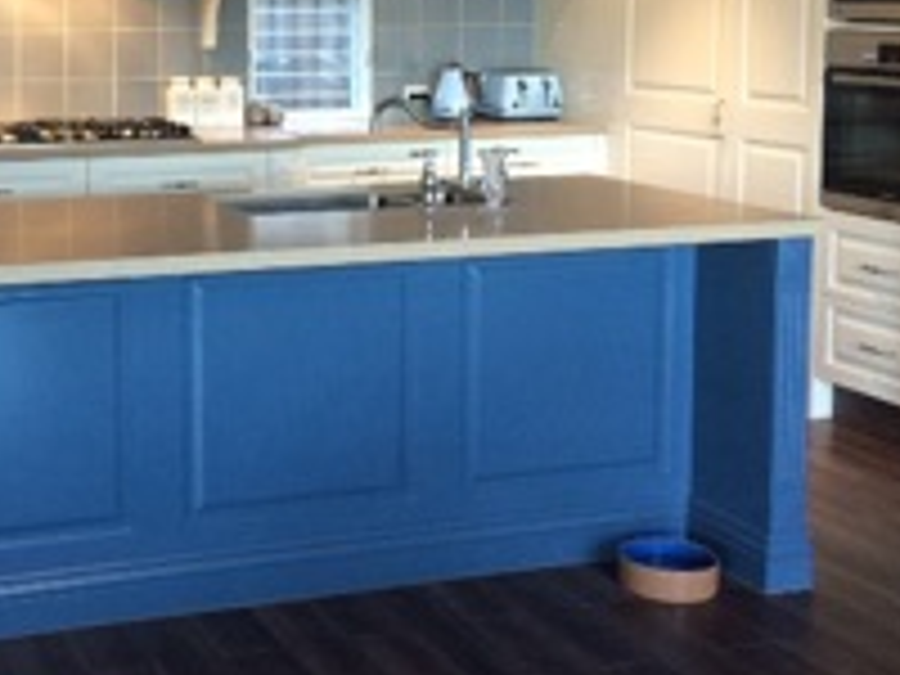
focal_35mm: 58
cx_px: 166
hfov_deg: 32.2
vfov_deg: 24.8
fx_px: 1508
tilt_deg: -4.5
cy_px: 140
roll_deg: +0.5
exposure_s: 1/30
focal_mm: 4.15
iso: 125
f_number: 2.2
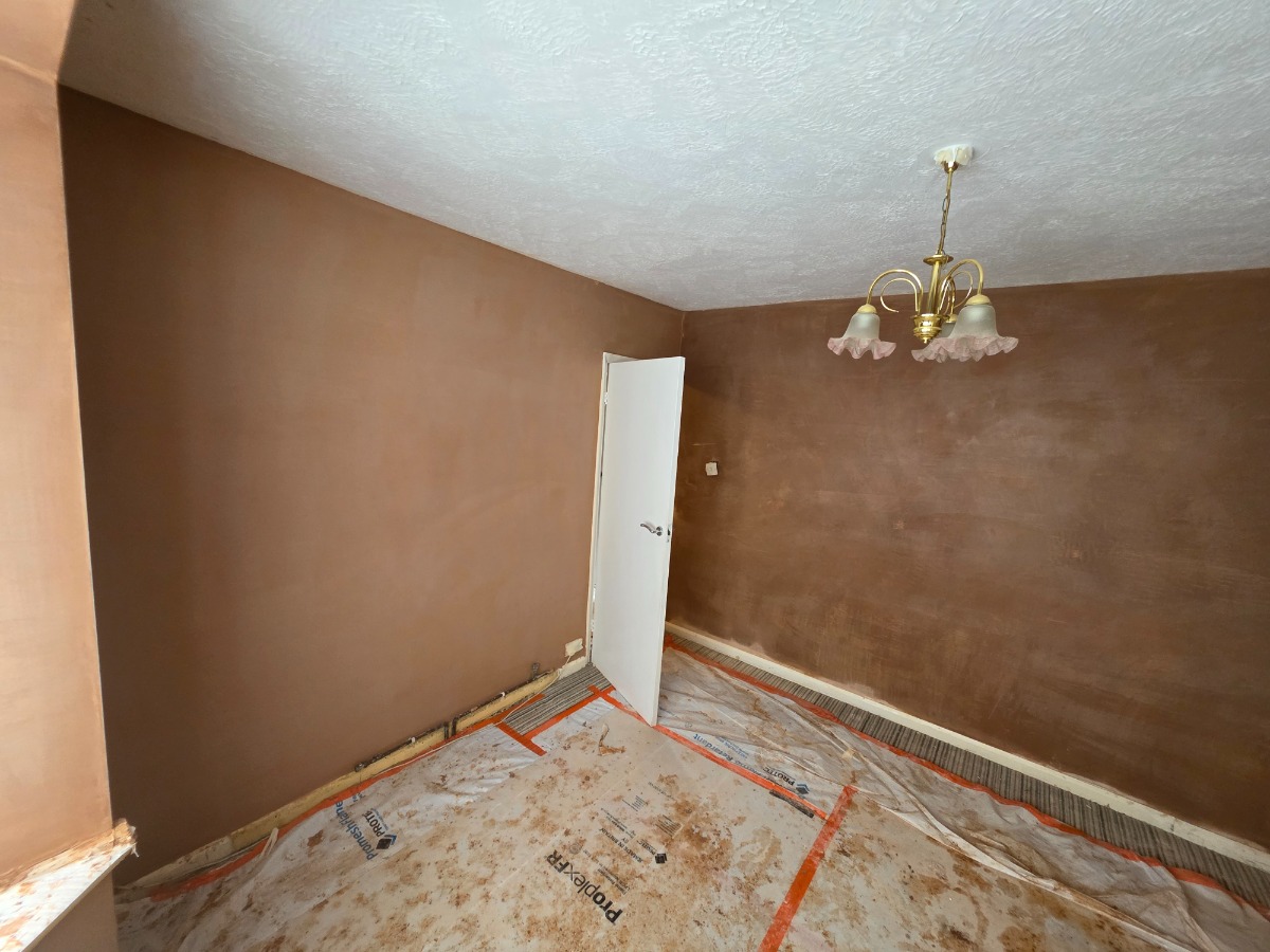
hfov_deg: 106.2
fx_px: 477
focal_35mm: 13
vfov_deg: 89.9
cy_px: 476
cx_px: 635
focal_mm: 2.2
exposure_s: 1/50
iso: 320
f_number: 1.9
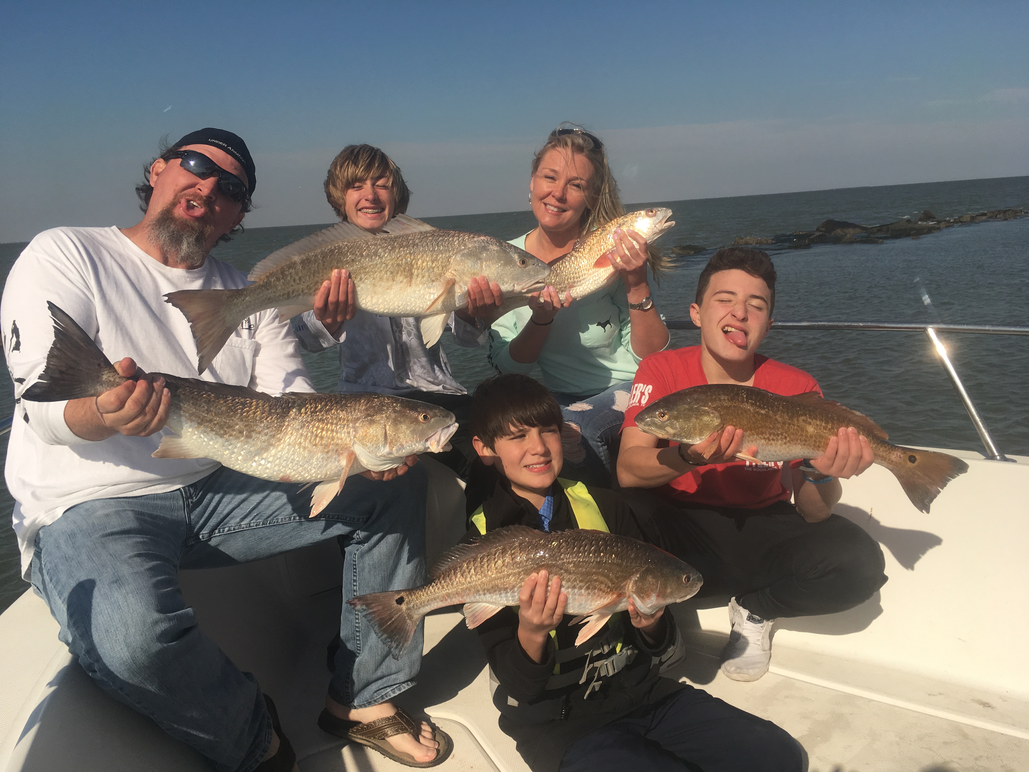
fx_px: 862
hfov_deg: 61.7
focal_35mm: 29
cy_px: 386
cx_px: 514
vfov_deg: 48.2
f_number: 2.2
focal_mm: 4.15
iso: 25
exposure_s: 1/2747
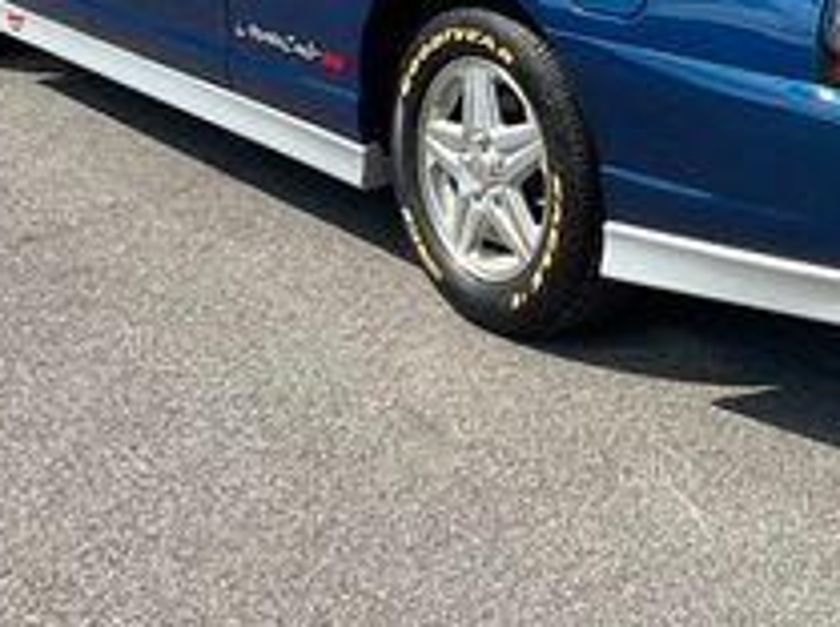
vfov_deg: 16.3
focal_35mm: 89
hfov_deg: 22.0
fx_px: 2156
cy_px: 64
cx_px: 518
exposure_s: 1/1675
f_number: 1.8
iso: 25
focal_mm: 3
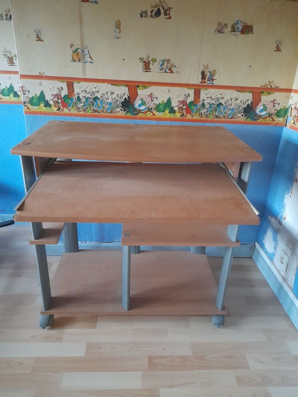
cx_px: 149
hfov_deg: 54.9
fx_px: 287
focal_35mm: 25
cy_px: 198
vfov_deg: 69.4
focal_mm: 4.6
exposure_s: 1/20
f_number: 2
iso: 1000
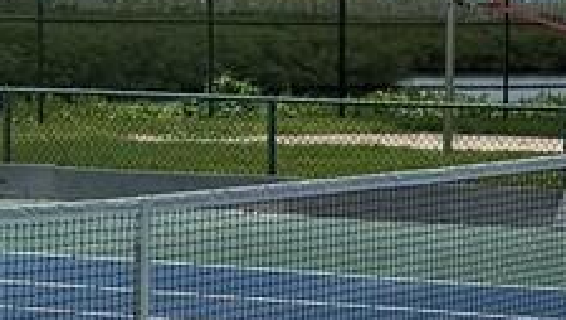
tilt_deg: +0.5
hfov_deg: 11.3
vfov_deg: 6.5
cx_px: 679
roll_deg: -0.1
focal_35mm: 186
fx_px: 2794
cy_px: 63
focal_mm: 6.76
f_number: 1.78
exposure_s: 1/6711
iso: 80
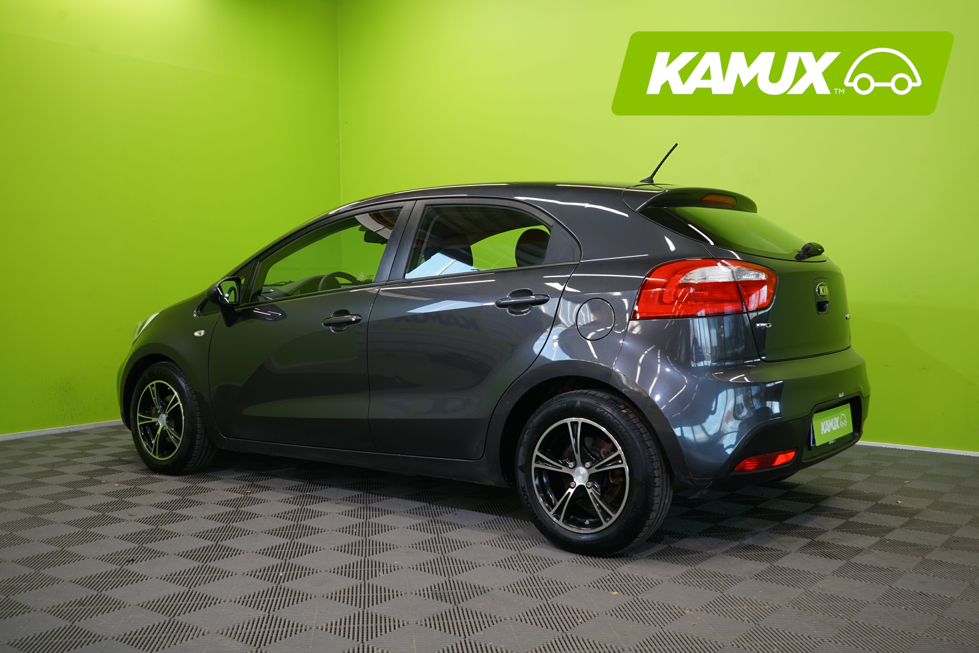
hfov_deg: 54.4
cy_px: 326
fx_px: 952
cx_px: 490
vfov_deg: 37.9
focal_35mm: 35
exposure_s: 1/30
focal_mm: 35
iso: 500
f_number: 6.3
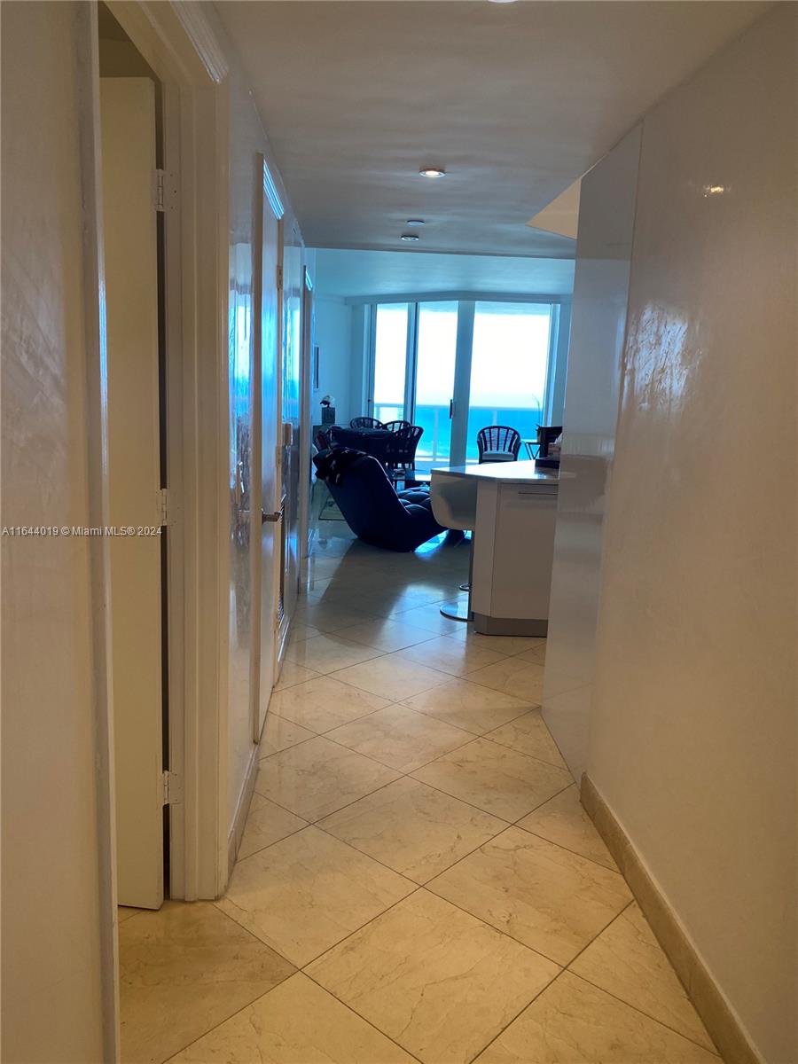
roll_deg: -1.8
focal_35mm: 26
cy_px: 532
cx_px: 399
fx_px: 799
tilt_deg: -9.1
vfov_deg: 67.3
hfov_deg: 53.1
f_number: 1.8
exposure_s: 1/120
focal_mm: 4.25
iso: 64
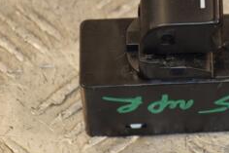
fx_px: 2544
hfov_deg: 5.1
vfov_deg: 3.4
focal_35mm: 400
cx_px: 206
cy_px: 29
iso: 800
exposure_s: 1/160
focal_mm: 105
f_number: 5.6
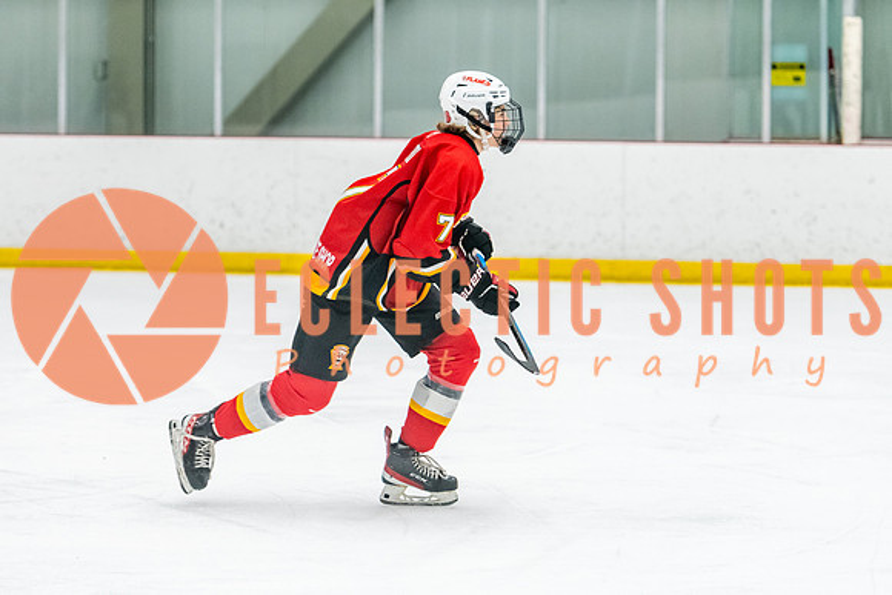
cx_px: 382
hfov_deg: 14.1
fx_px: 3618
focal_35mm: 146
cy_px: 252
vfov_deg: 9.4
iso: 3200
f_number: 2.8
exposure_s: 1/800
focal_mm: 112
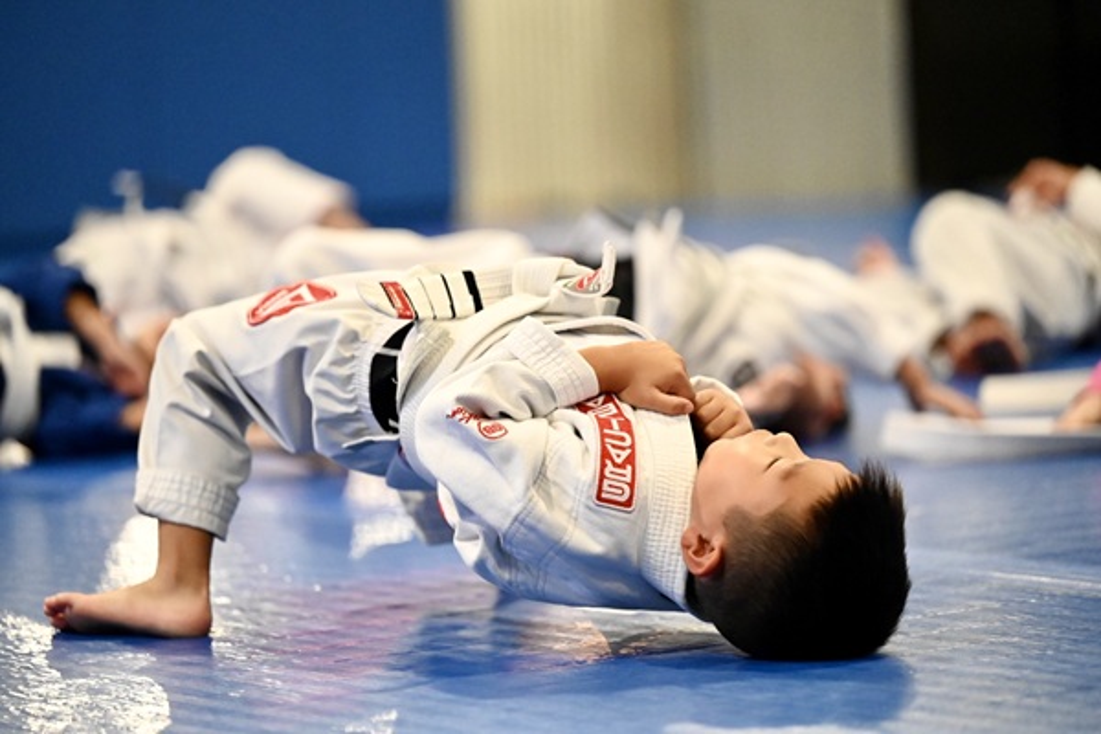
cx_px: 550
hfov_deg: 12.8
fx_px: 4893
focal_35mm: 160
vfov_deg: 8.6
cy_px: 367
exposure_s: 1/500
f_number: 2.8
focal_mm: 160
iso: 10000
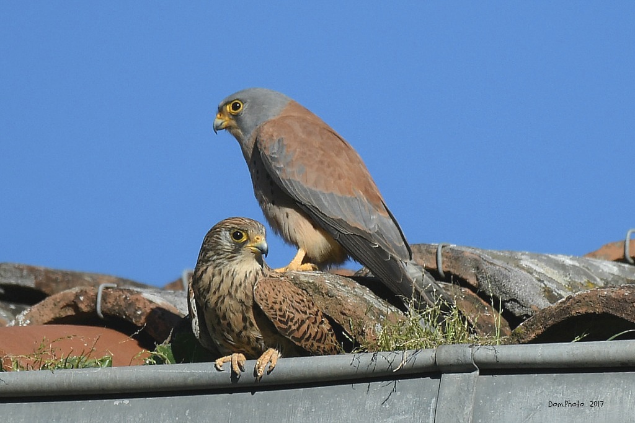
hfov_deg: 2.7
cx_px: 318
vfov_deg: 1.8
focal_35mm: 750
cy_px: 212
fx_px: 13230
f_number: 5.6
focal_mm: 500
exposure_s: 1/2000
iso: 200
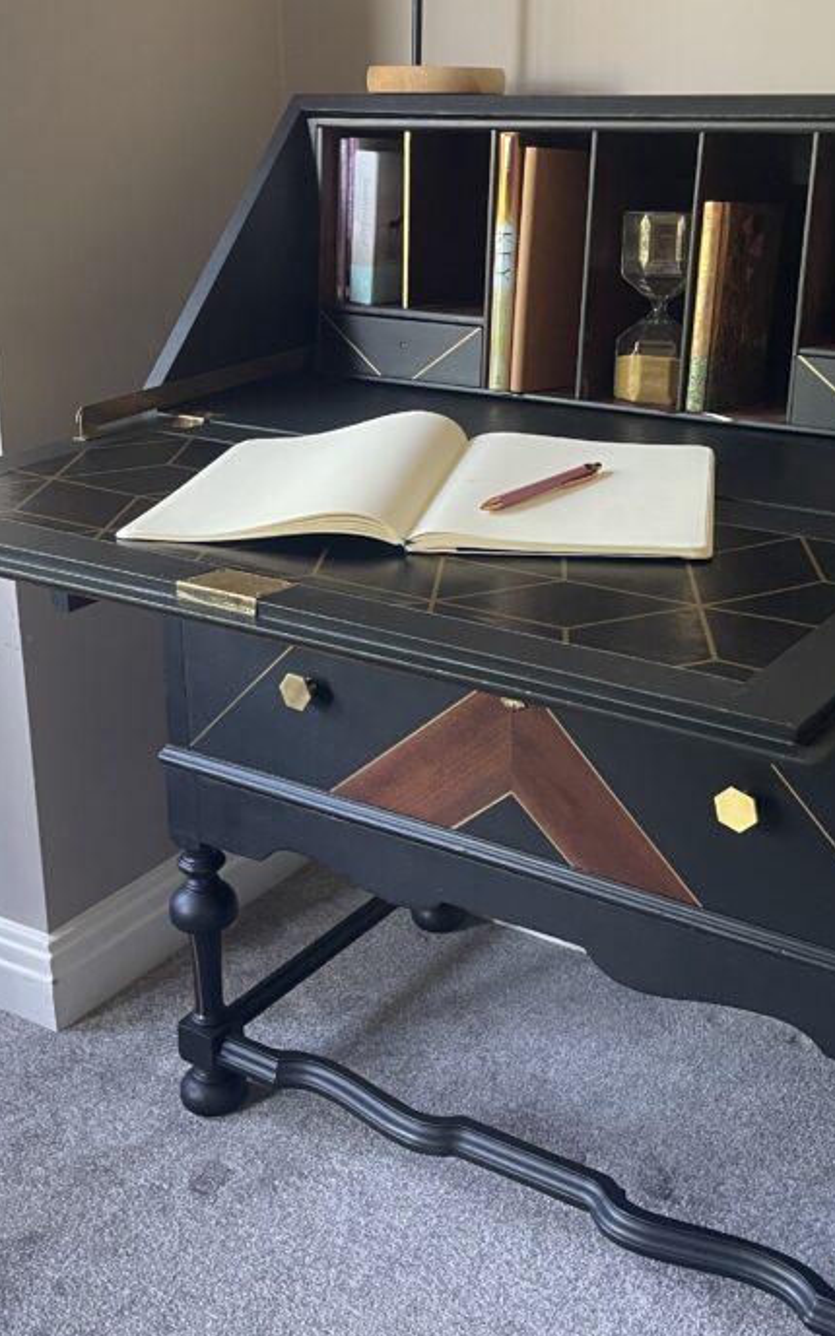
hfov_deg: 31.2
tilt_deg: -17.2
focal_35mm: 41
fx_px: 1493
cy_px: 573
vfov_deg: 48.1
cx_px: 489
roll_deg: +0.3
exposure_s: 1/60
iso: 250
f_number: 1.6
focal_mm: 4.2
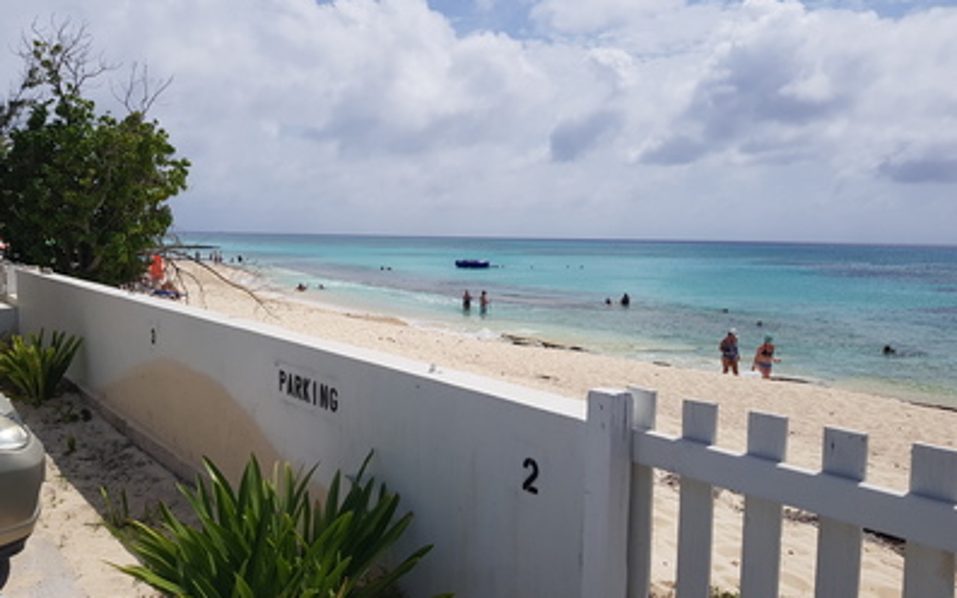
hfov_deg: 66.5
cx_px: 481
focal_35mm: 28
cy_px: 318
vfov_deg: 44.5
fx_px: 730
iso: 40
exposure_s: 1/6096
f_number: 1.7
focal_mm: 4.2
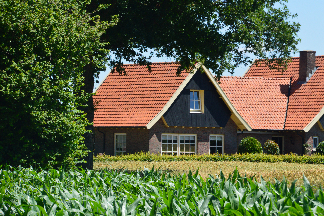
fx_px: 1753
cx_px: 162
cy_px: 108
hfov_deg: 10.6
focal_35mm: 195
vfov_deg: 7.0
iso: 400
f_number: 11
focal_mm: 130
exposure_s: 1/400
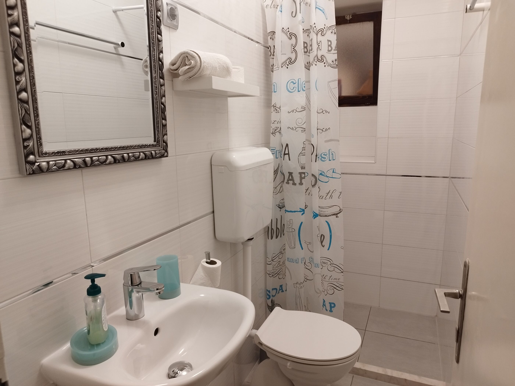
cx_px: 258
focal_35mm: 24
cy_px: 193
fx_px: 357
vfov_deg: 56.8
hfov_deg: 71.6
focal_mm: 5.89
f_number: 1.89
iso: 710
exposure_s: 1/50
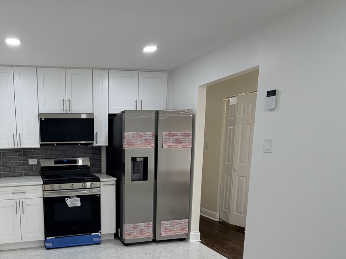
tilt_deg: -9.1
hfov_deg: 65.9
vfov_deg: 55.2
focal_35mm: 24
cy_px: 179
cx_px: 76
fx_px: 240
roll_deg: +2.2
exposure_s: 1/120
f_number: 2.2
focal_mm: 2.22
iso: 125
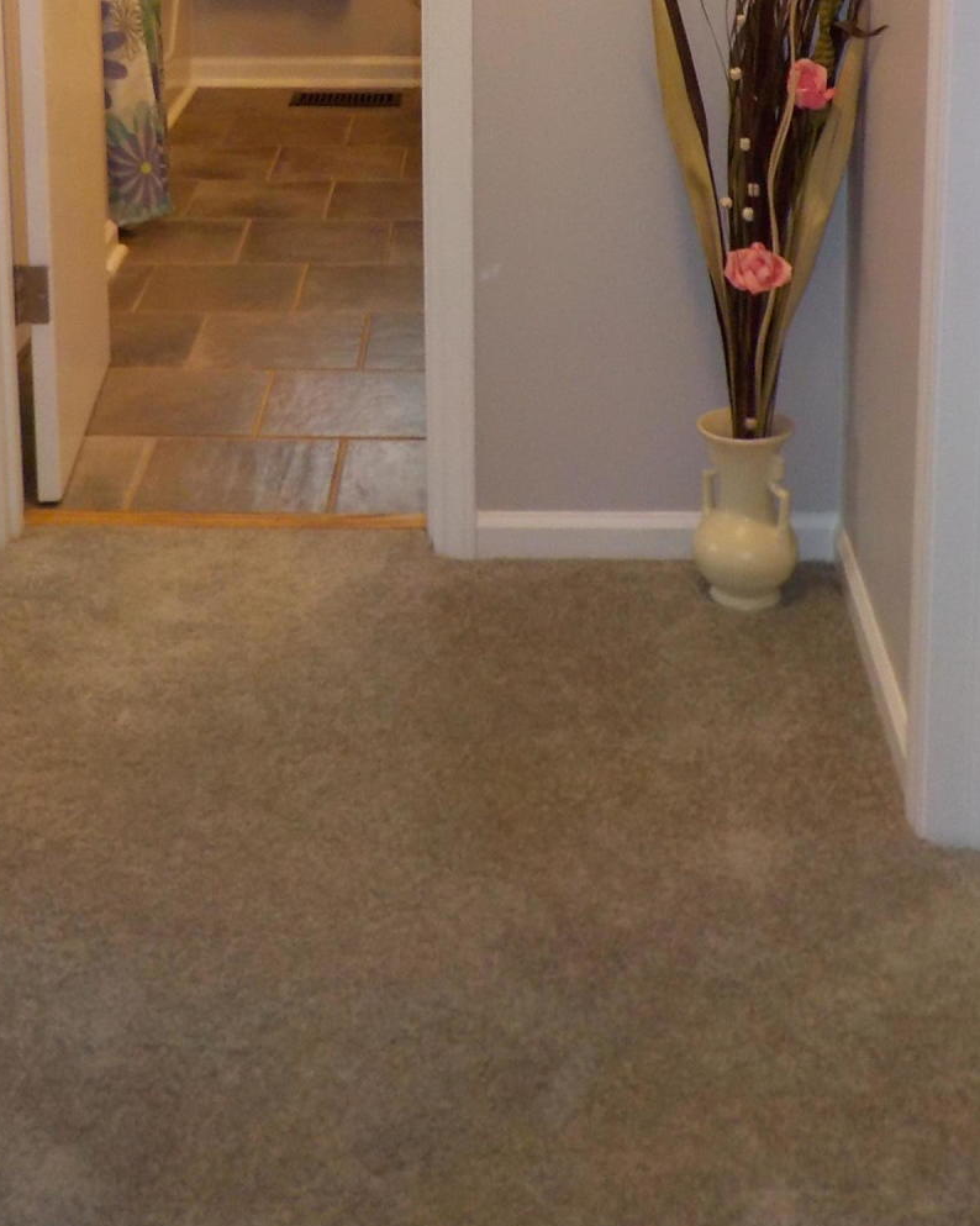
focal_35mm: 59
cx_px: 397
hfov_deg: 25.8
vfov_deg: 29.8
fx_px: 2140
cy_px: 0
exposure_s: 1/30
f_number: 3.3
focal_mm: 4.1
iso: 250
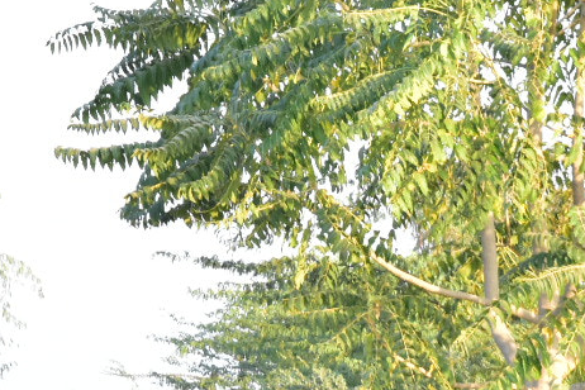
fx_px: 8965
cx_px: 61
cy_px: 346
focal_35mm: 552
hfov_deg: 3.7
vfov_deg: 2.5
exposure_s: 1/125
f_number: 11
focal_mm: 105
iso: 2000
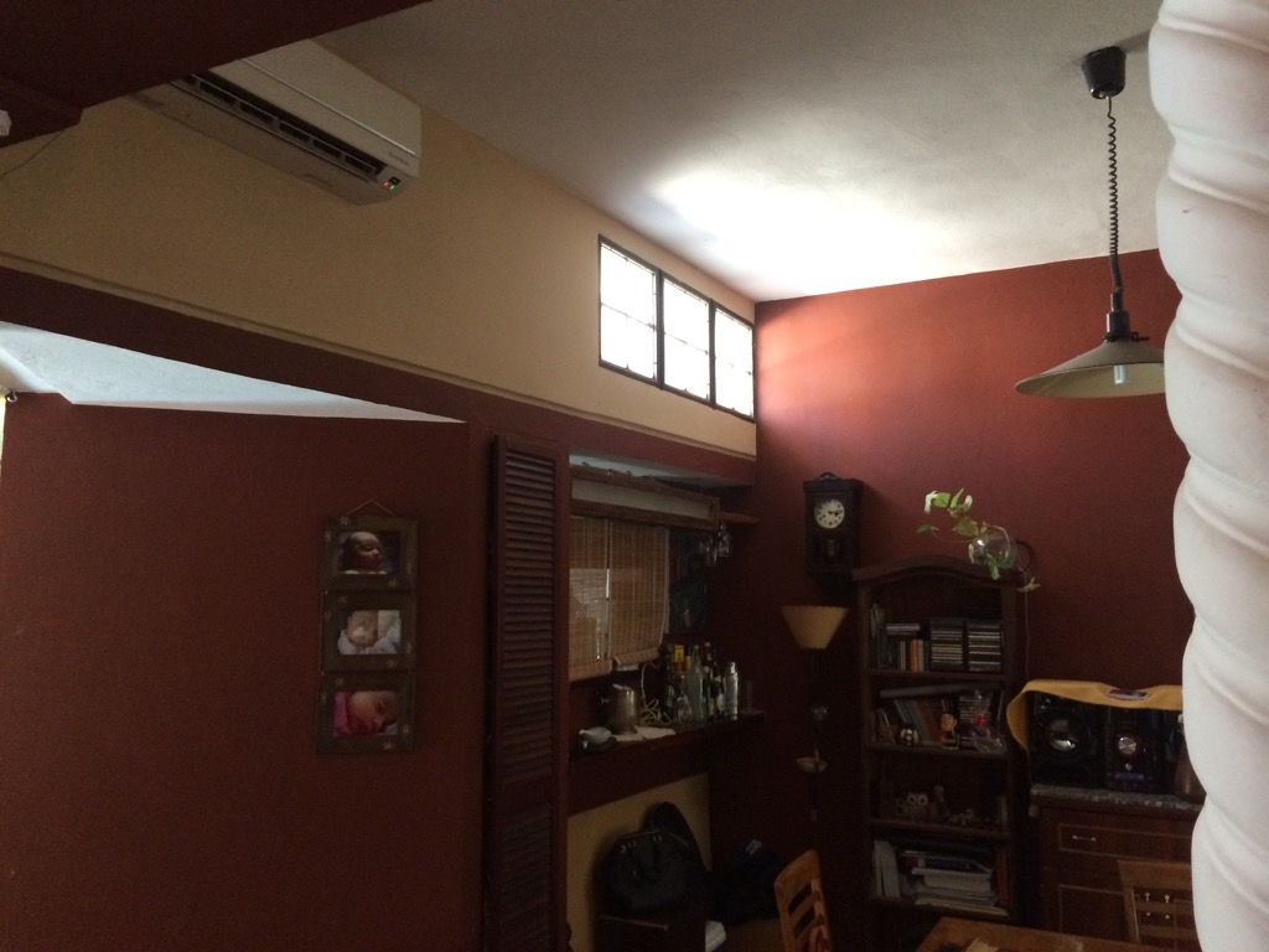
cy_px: 476
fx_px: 1063
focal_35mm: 29
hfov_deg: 61.7
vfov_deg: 48.2
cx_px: 634
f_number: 2.2
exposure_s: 1/25
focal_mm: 4.15
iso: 250
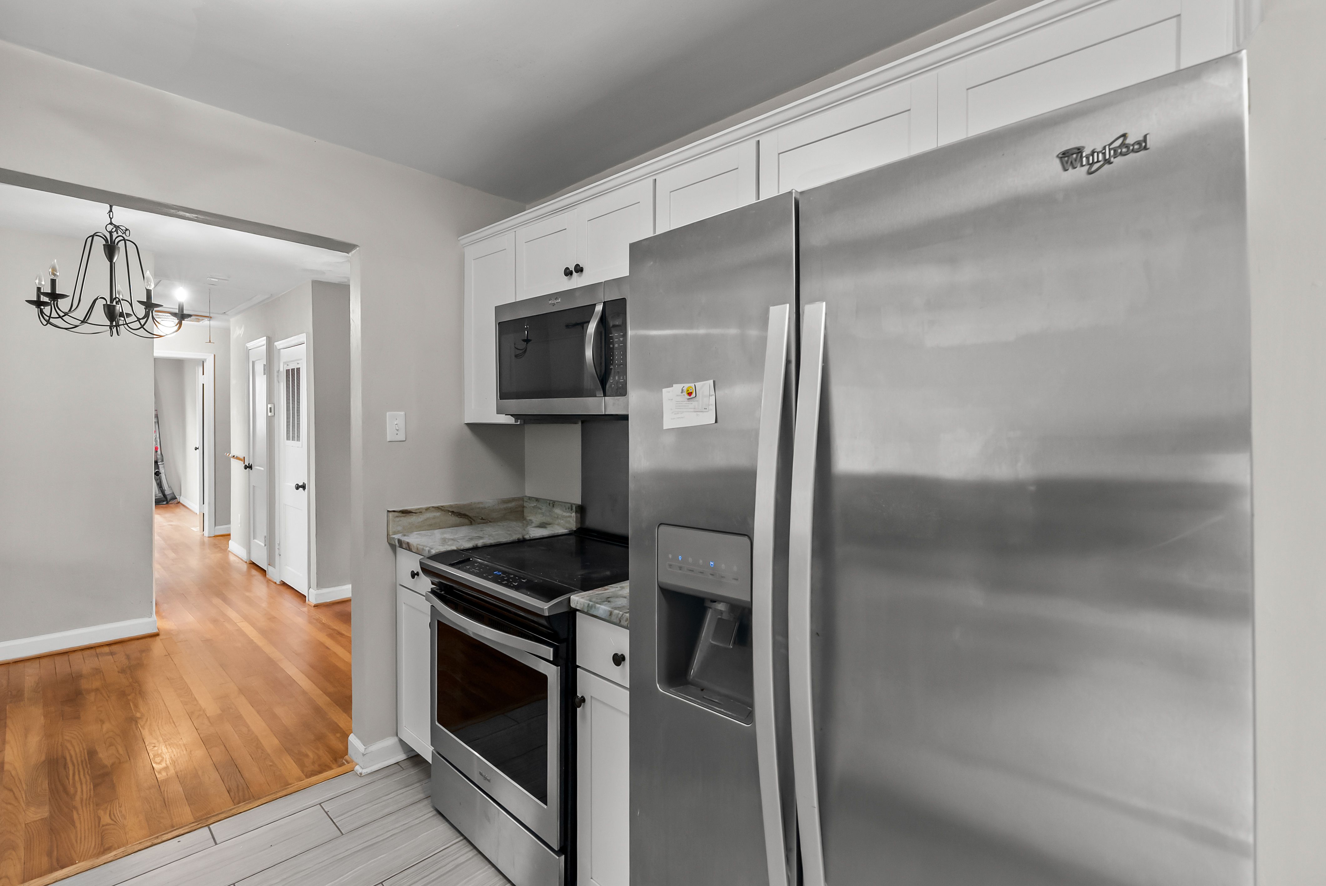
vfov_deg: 73.8
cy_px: 443
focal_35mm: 16
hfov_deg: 96.7
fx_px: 590
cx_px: 663
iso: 1000
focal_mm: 16
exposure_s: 1/5
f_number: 7.1
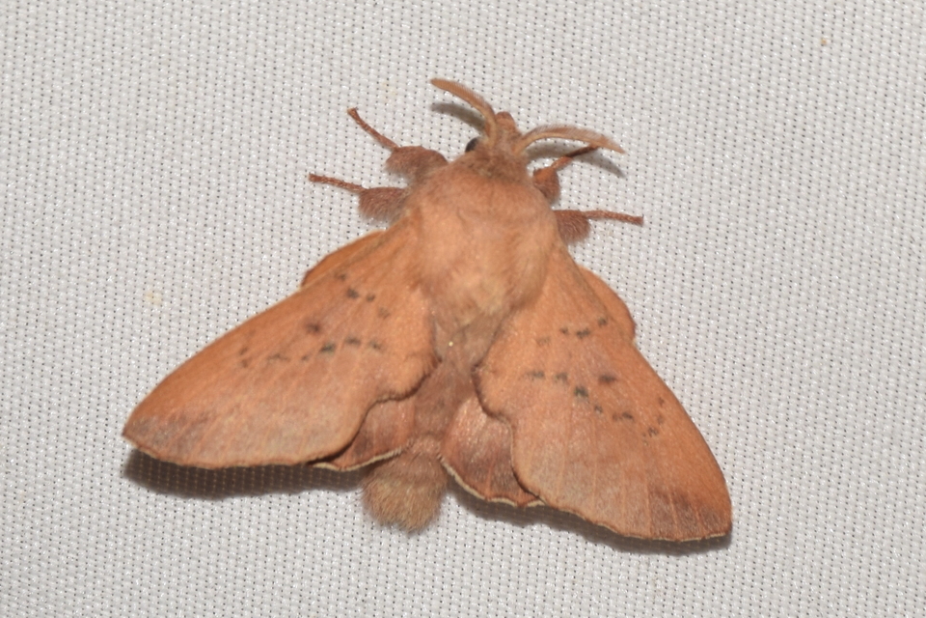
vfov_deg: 6.5
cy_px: 309
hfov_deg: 9.8
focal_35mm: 210
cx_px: 463
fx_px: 5401
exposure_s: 1/60
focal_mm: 140
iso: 100
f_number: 13
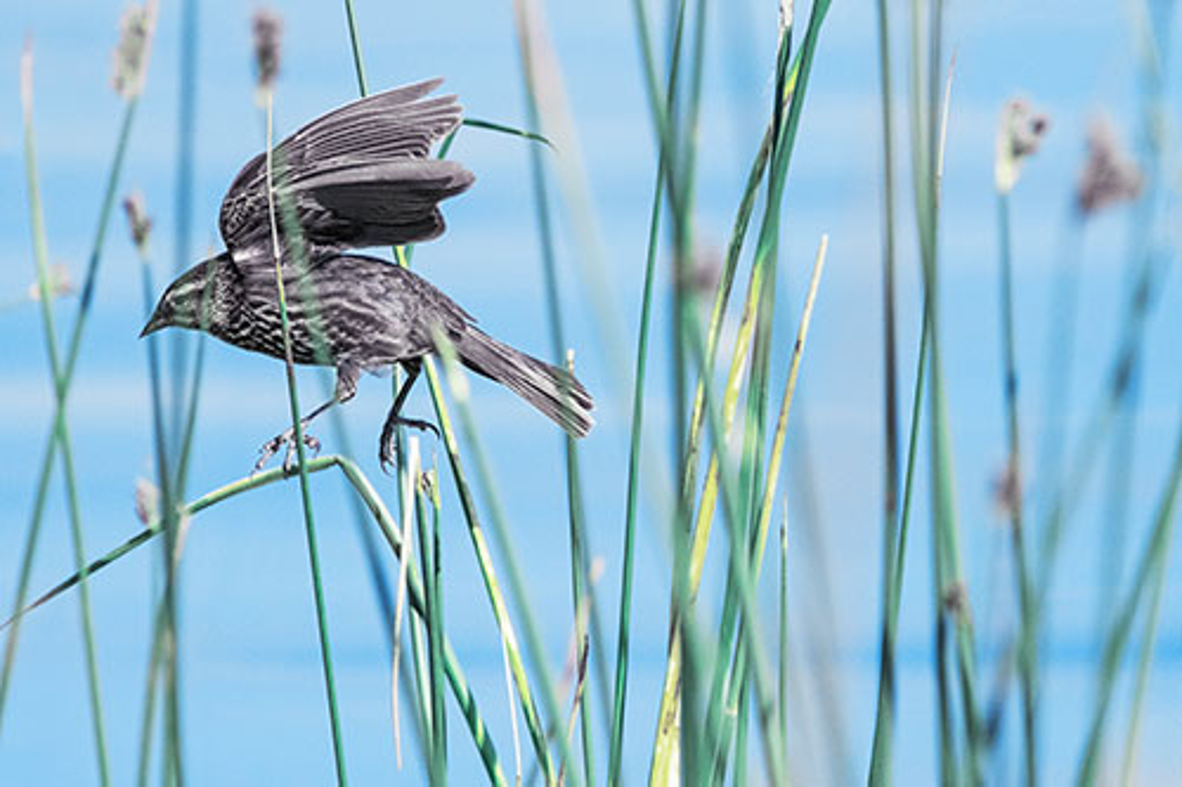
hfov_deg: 2.9
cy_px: 394
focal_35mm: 700
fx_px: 22974
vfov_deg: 2.0
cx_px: 591
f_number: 11
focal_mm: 700
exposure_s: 1/4000
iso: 2500
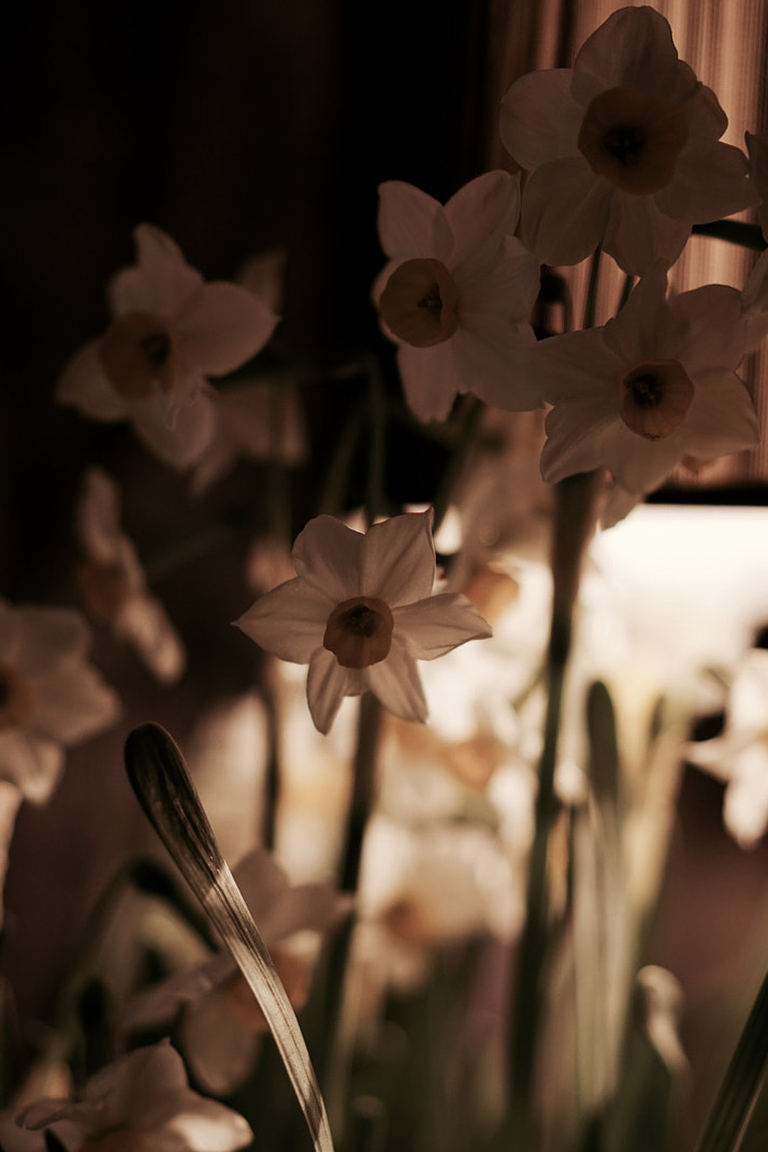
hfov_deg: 16.6
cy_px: 624
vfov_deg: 24.8
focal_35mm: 82
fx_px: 2625
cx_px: 385
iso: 250
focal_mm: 55
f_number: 1.8
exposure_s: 1/60
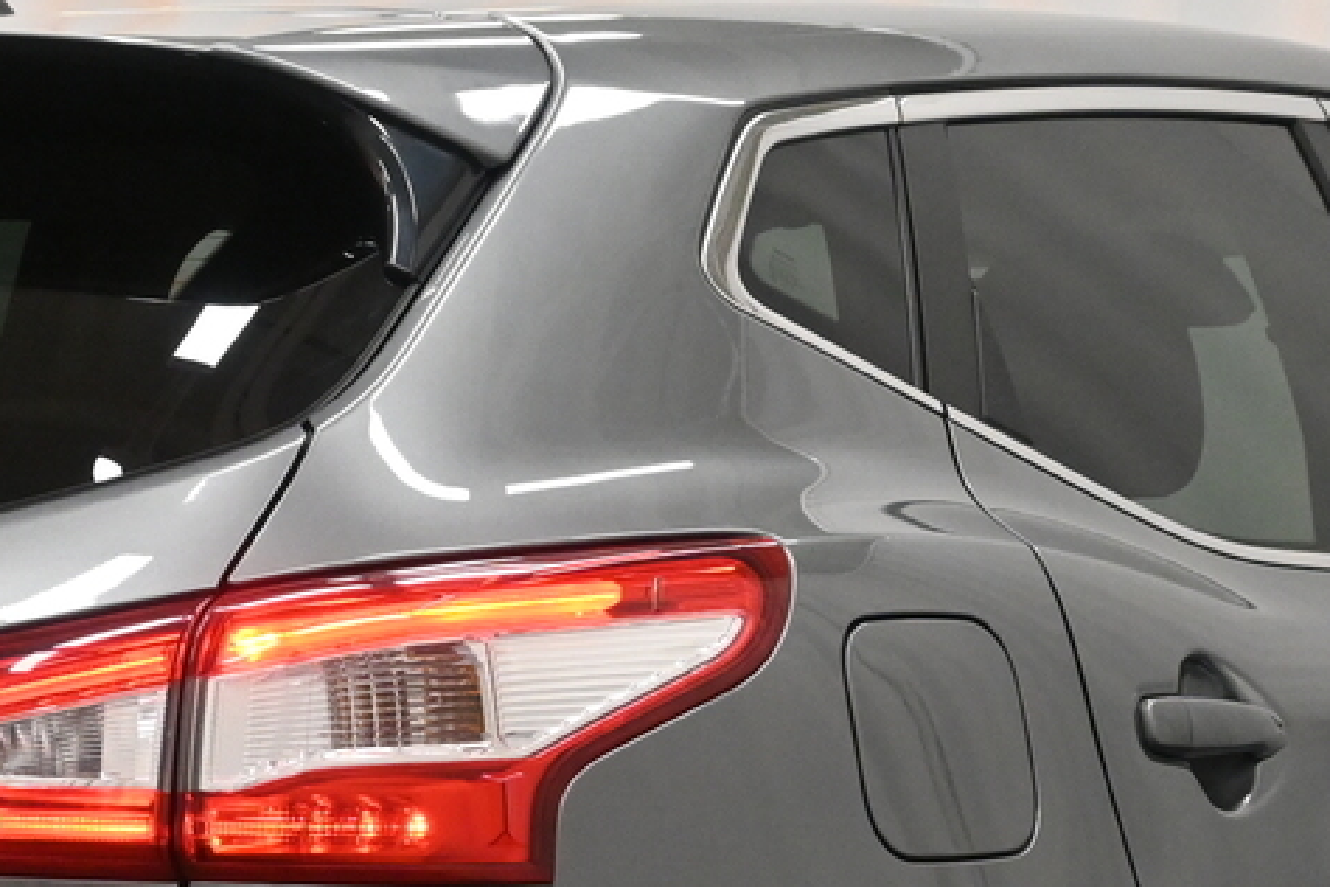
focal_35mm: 141
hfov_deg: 14.5
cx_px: 407
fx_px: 5203
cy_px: 957
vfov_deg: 9.6
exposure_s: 1/100
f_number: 6.3
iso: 1250
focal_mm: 27.5
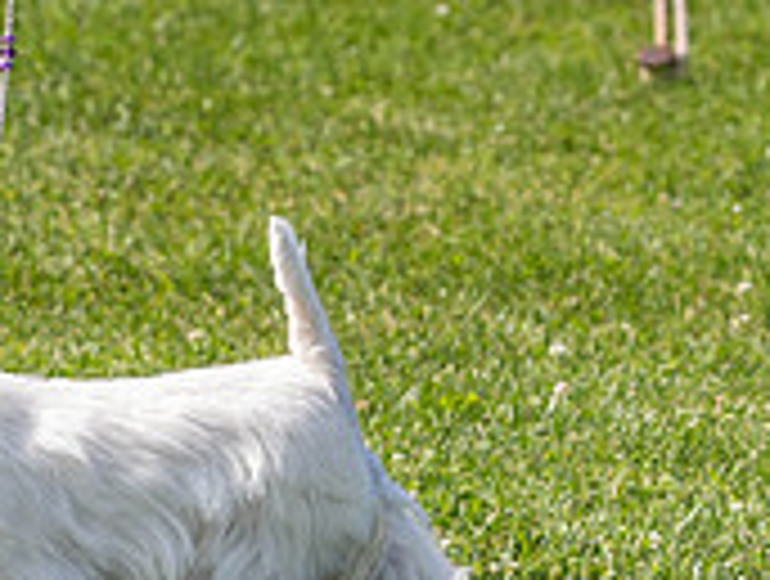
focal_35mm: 494
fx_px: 11012
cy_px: -40
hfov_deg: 4.0
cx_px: 118
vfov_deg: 3.0
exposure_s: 1/2000
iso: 500
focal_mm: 108
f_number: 4
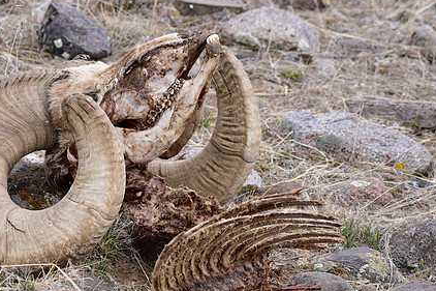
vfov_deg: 5.0
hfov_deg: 7.5
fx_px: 3329
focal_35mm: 275
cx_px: 179
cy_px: 195
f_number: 10
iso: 1000
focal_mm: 200
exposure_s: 1/320
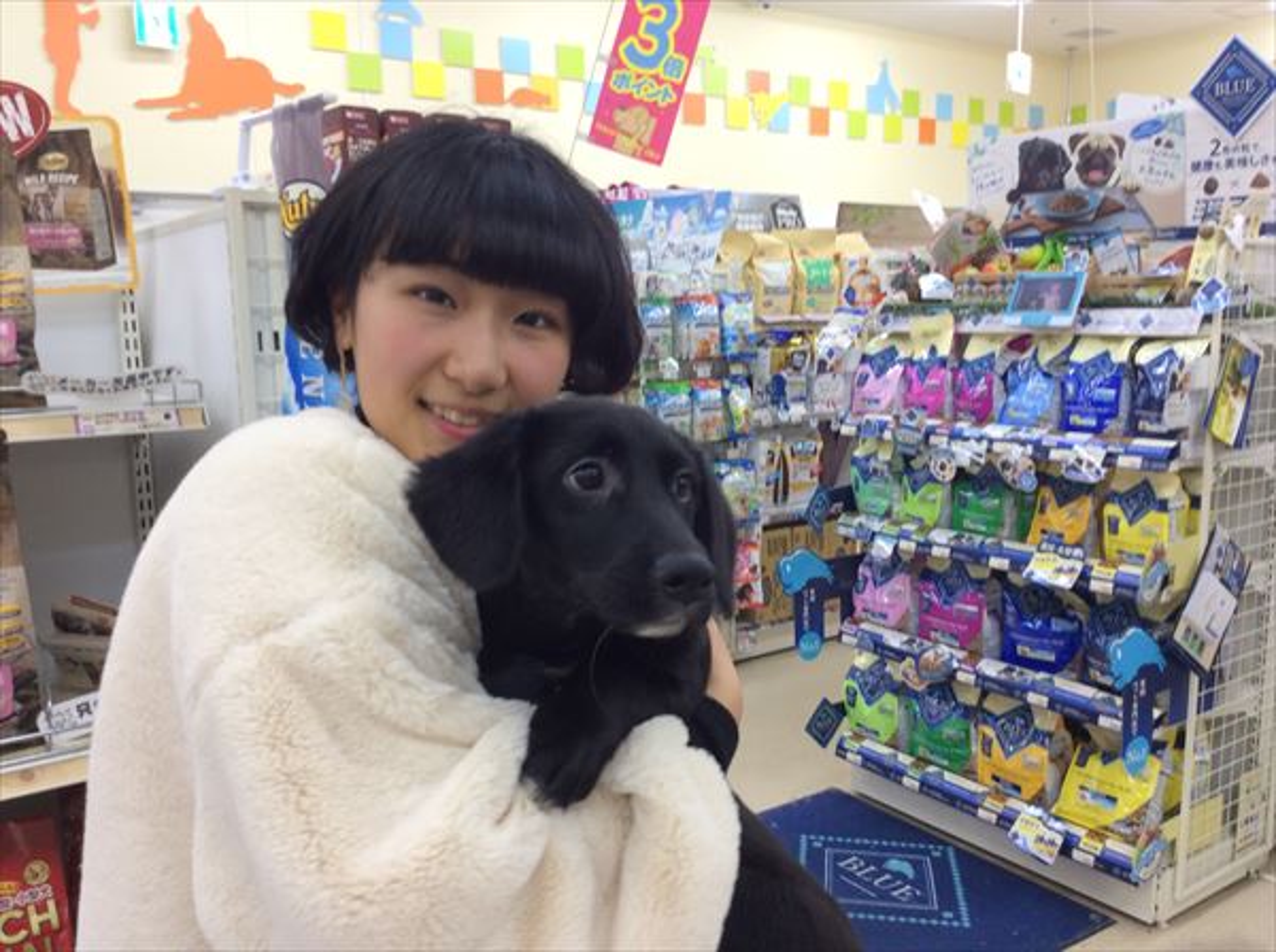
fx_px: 1178
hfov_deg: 56.9
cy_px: 476
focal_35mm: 32
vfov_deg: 44.0
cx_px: 638
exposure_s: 1/24
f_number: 2.4
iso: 32
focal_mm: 3.3
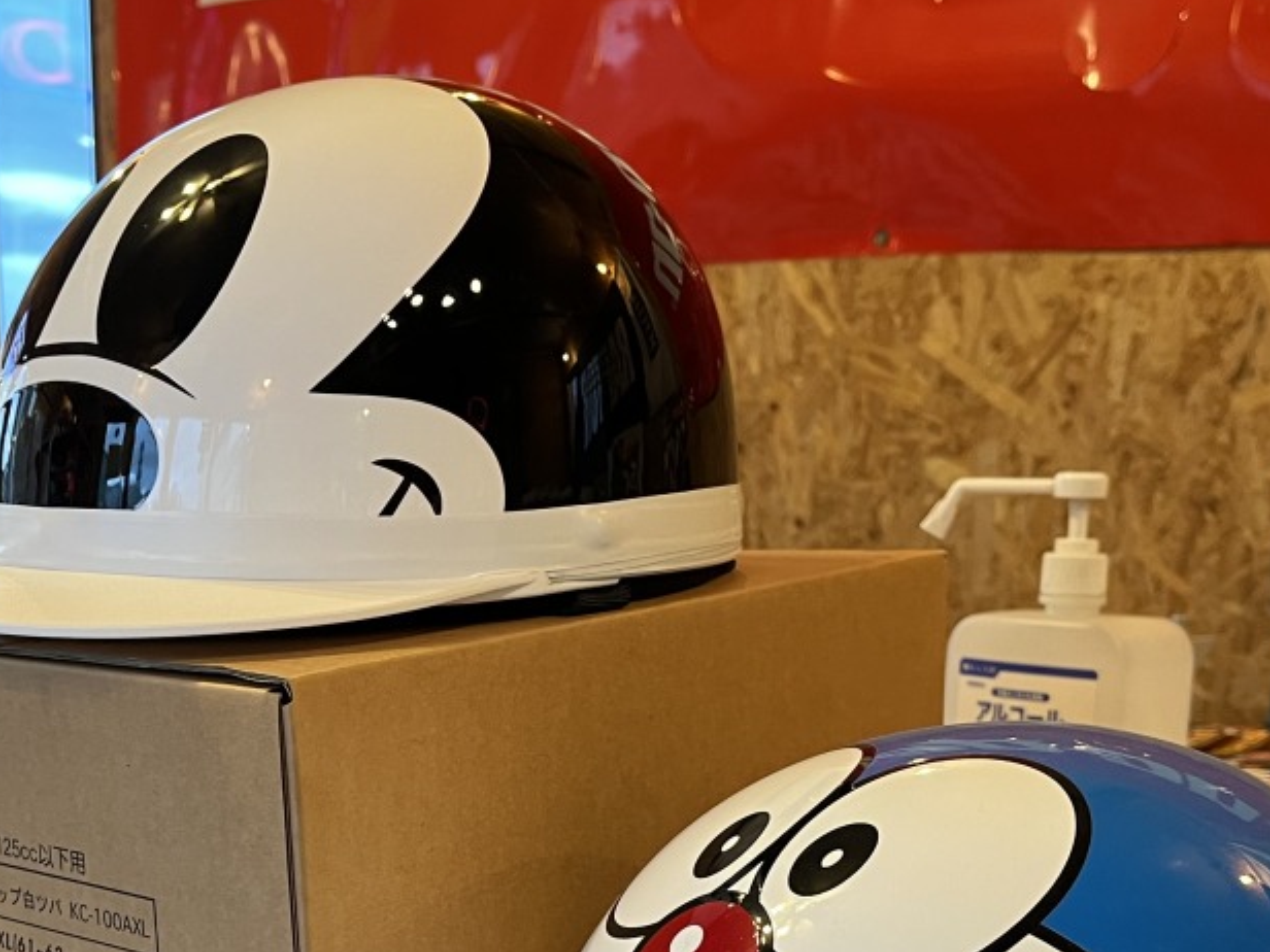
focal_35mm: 54
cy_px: 890
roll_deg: -0.6
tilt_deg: -13.1
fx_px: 1981
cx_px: 532
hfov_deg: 35.5
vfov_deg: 26.0
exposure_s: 1/50
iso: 125
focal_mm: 5.1
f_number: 1.6
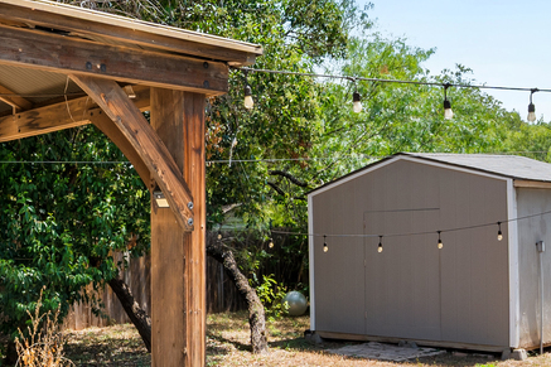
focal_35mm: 52
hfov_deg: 35.7
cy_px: 256
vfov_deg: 25.8
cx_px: 44
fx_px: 796
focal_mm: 14
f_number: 9
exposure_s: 1/100
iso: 250
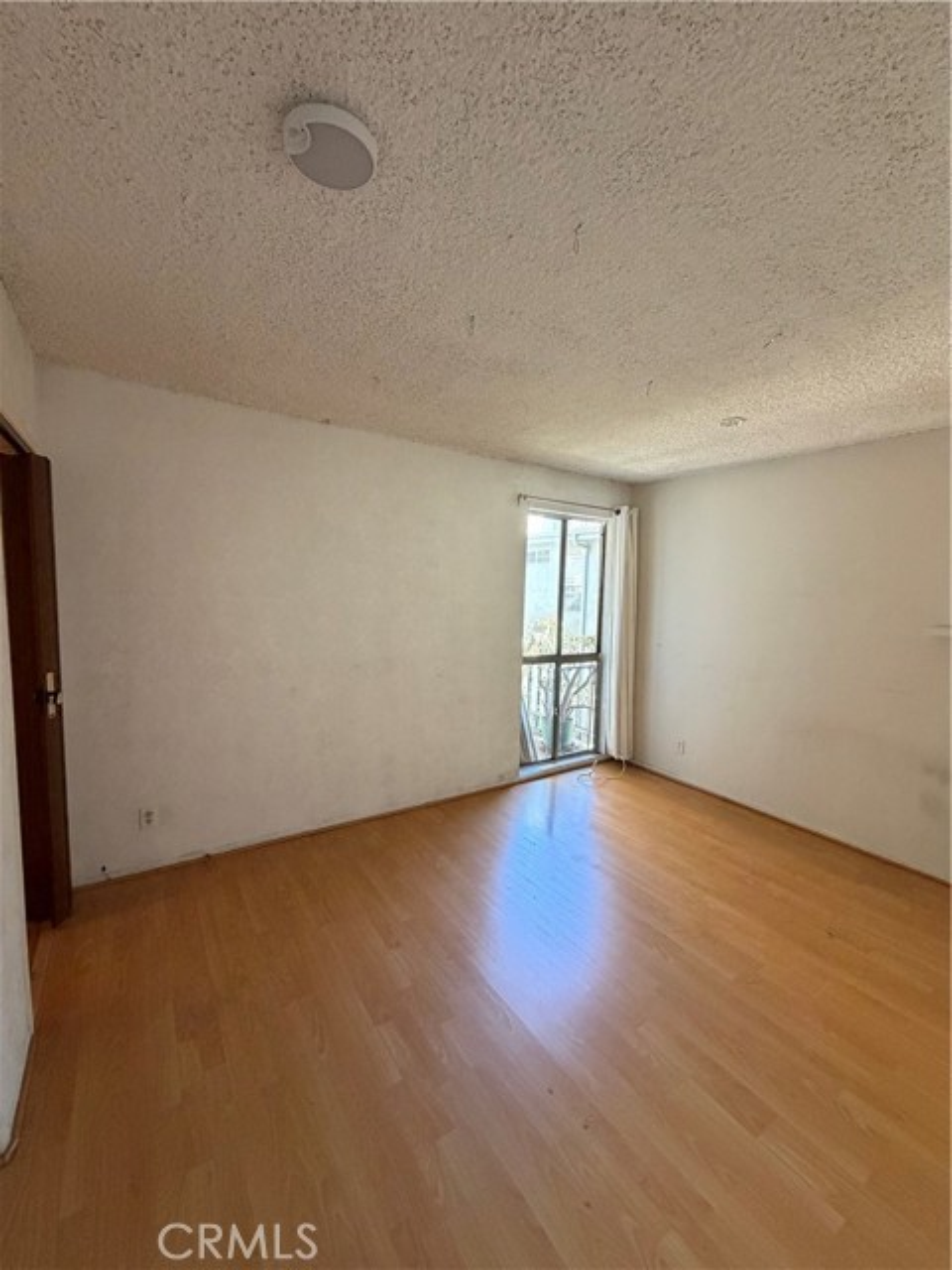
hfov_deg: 85.7
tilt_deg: -5.5
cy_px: 635
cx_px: 476
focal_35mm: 14
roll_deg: -1.3
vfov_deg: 102.1
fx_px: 513
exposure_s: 1/60
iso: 400
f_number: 2.2
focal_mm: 2.22
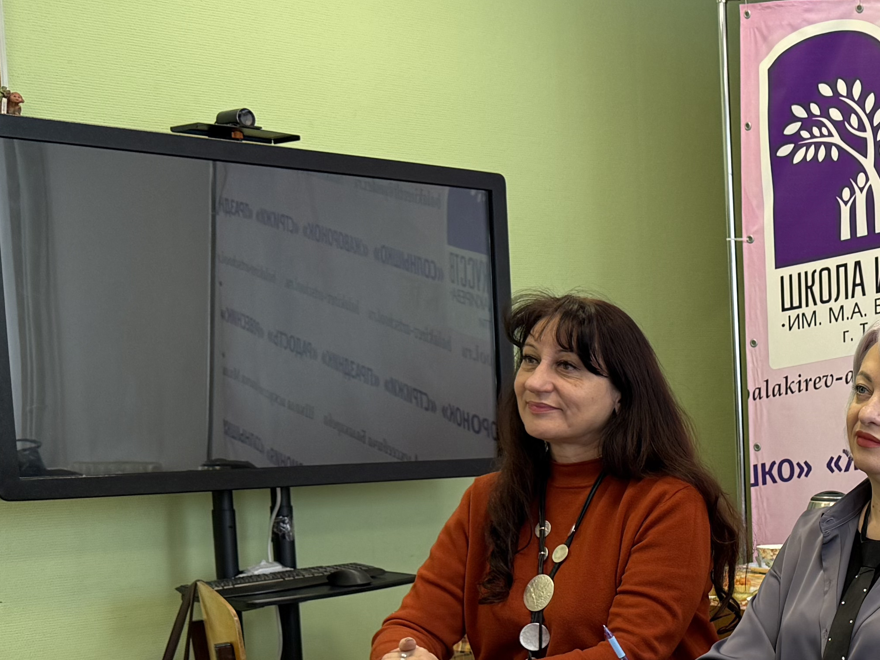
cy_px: 620
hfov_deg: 25.3
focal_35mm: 68
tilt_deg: -8.9
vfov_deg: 21.1
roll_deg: +0.1
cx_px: 1090
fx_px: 1729
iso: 100
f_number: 1.78
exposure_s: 1/100
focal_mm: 6.76
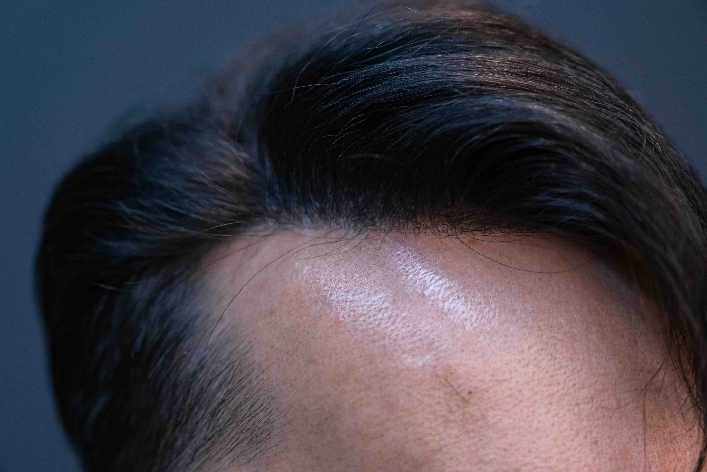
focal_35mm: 64
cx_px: 354
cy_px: 236
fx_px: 1257
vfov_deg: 21.2
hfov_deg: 31.4
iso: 1600
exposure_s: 1/125
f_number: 2.8
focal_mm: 42.7
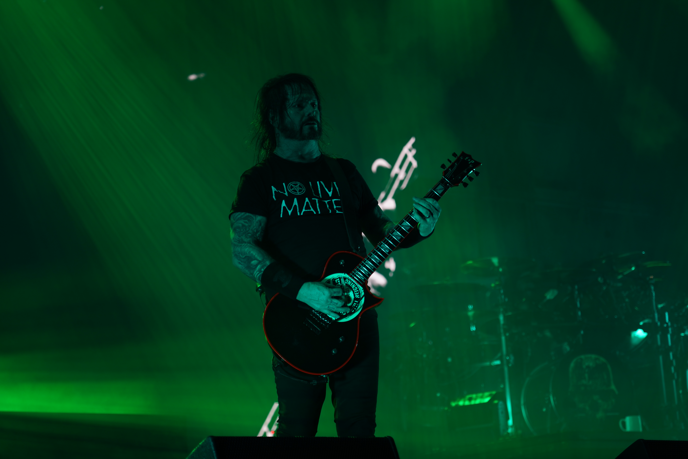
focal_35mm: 105
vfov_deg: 13.0
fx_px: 2007
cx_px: 344
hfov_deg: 19.5
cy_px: 230
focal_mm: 105
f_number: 4
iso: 250
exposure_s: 1/125
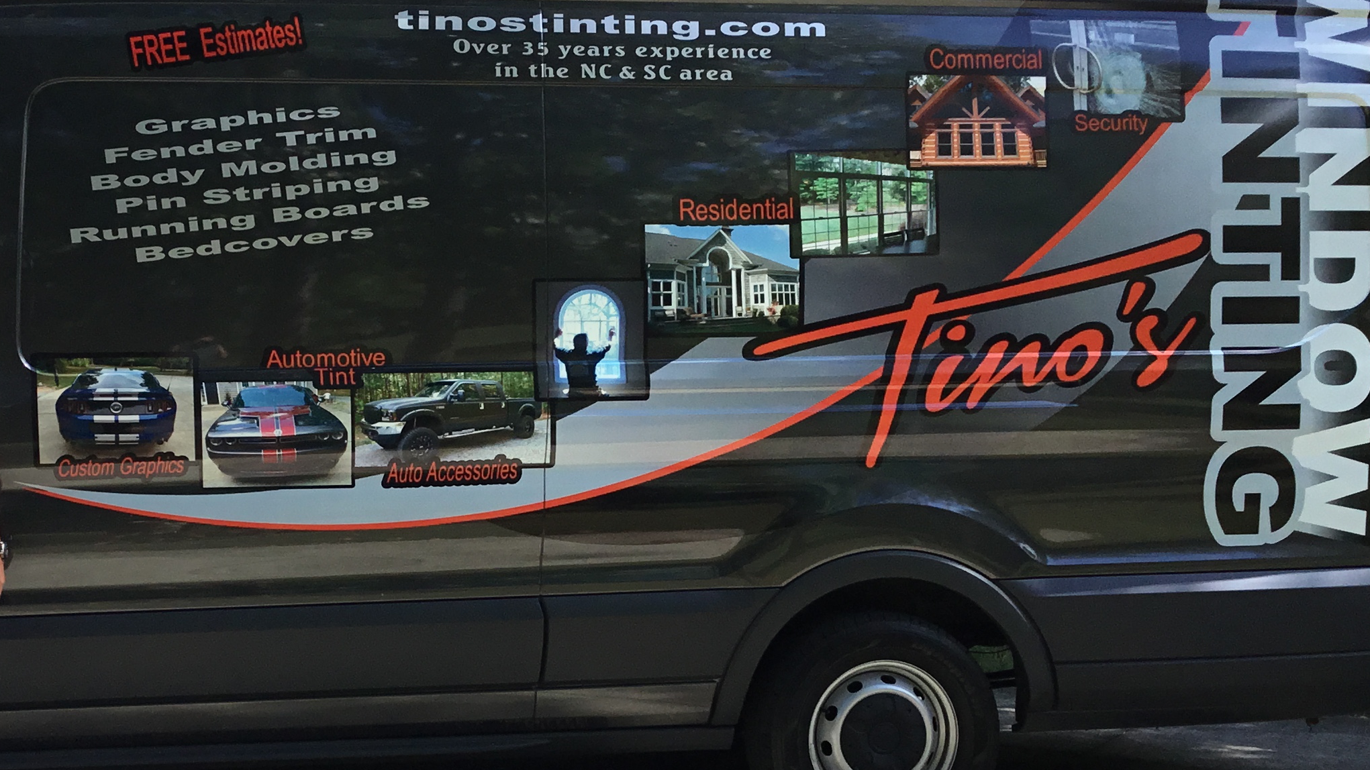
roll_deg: -0.6
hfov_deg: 38.0
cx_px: 441
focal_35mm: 54
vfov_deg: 22.1
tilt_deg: -4.1
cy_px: 551
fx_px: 1962
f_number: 2.4
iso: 25
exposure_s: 1/509
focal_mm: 3.3
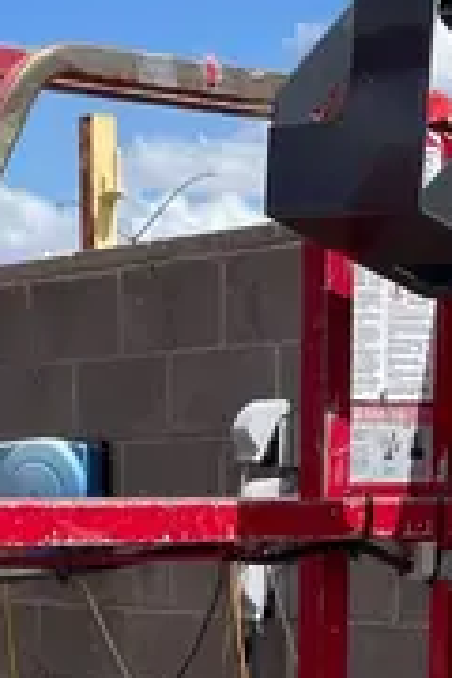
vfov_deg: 16.7
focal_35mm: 110
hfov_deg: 12.5
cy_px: 1057
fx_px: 2072
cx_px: 218
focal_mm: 4.2
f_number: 1.6
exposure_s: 1/4000
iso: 32
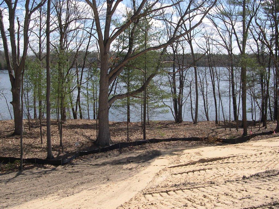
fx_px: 306
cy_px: 104
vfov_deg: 37.7
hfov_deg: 49.0
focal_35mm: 38
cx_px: 140
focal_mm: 8
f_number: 7.6
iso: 100
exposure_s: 1/170
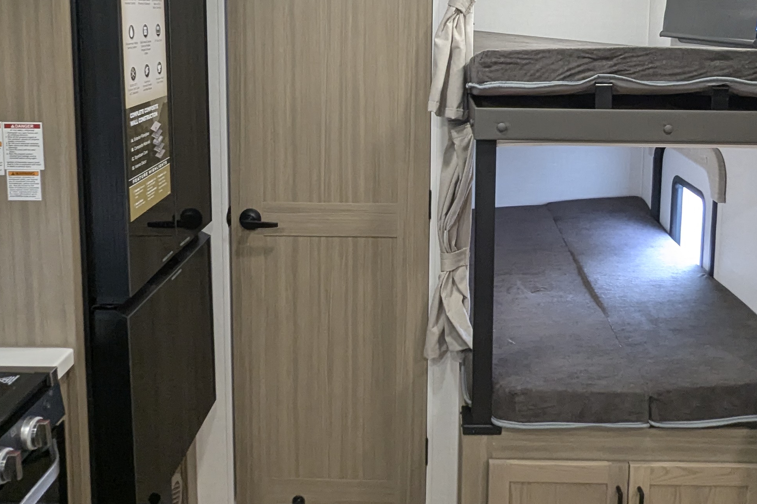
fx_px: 736
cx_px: 422
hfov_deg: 54.3
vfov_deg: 36.5
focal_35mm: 35
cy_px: 98
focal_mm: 2.35
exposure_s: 1/92.8
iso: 268
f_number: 2.2
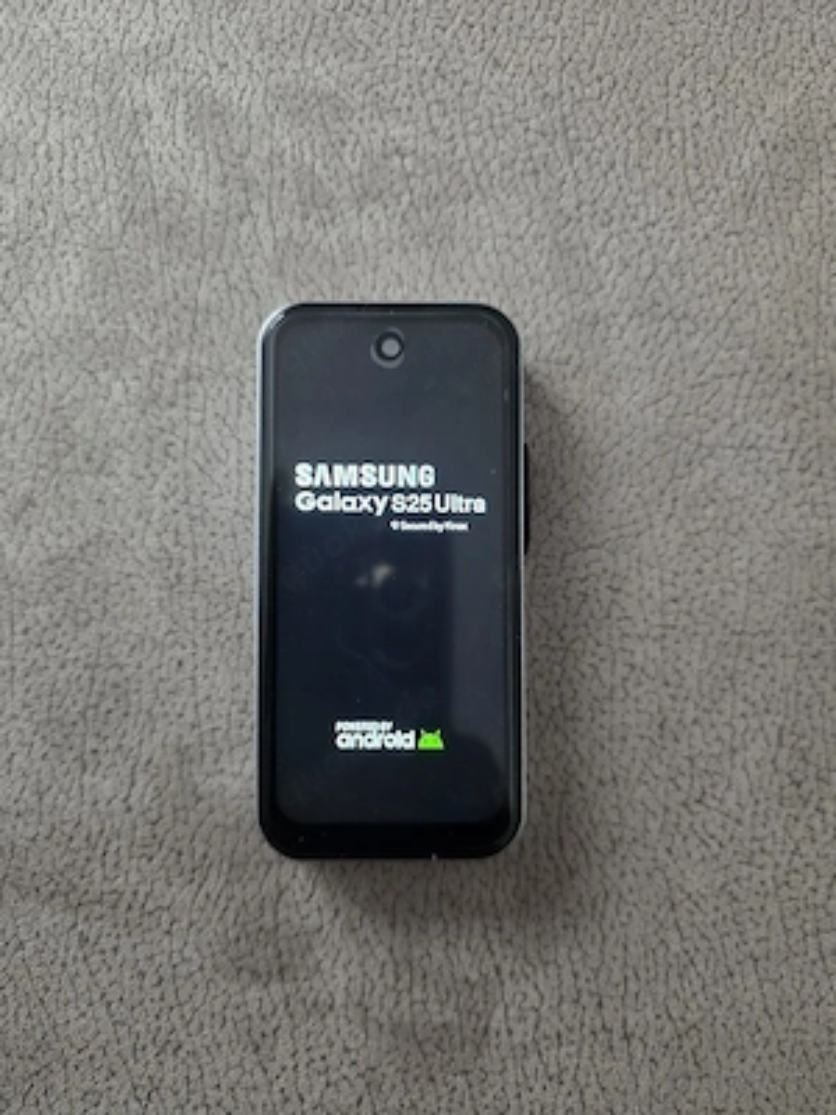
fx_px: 741
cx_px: 418
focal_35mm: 23
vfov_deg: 73.9
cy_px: 558
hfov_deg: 58.9
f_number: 1.7
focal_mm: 6.25
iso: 640
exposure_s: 1/101
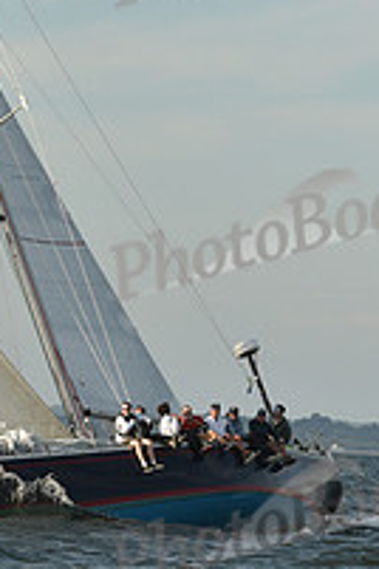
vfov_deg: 7.0
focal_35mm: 295
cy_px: 122
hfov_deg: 4.6
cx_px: -35
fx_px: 4658
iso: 250
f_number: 6.3
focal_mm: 102
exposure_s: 1/1000
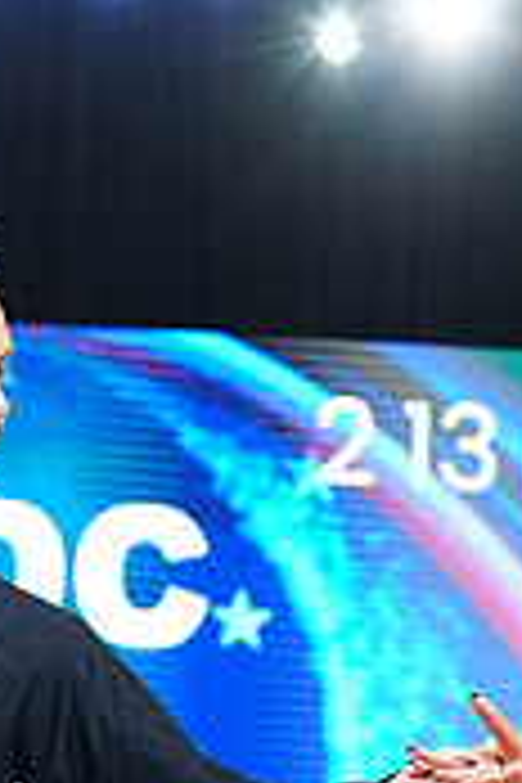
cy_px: 1156
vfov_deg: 8.6
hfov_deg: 5.9
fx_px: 5067
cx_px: 299
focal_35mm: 233
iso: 2500
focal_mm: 70
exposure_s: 1/250
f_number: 4
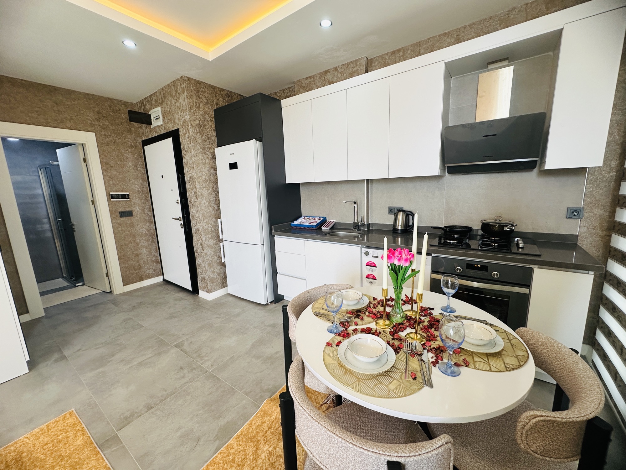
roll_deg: +1.9
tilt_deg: -9.7
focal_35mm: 14
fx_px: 253
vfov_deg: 85.7
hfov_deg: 102.1
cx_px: 313
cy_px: 235
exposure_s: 1/100
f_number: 2.2
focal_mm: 2.22
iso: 160
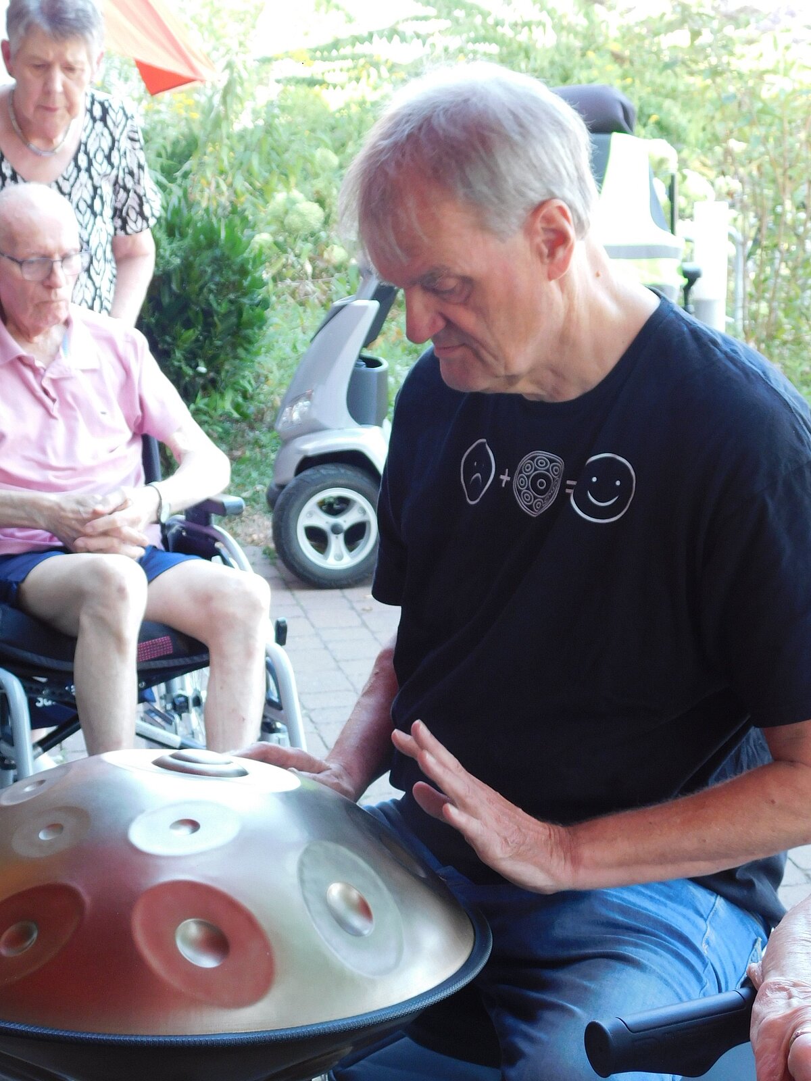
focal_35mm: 71
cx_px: 406
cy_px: 540
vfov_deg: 27.4
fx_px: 2218
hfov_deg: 20.7
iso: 200
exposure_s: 1/30
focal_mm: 12.6
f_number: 4.3
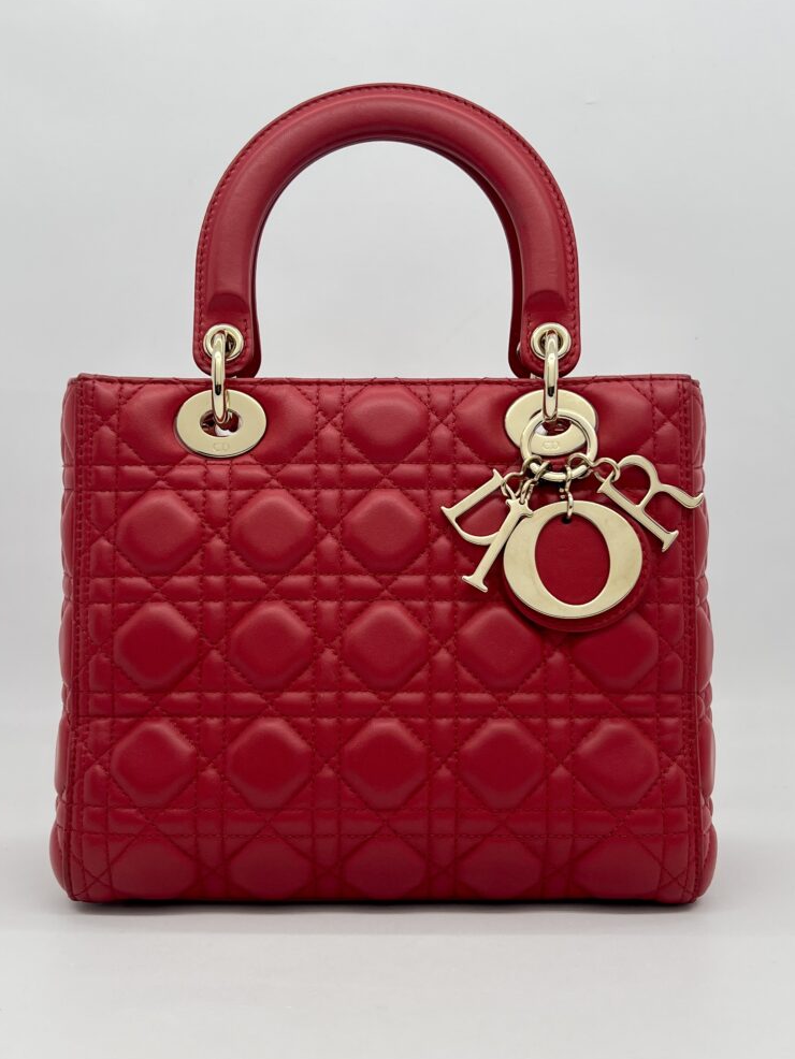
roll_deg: -1.0
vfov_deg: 65.3
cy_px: 525
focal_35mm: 27
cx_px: 386
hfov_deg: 51.4
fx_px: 826
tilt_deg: +0.3
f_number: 1.5
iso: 40
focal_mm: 5.7
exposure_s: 1/248
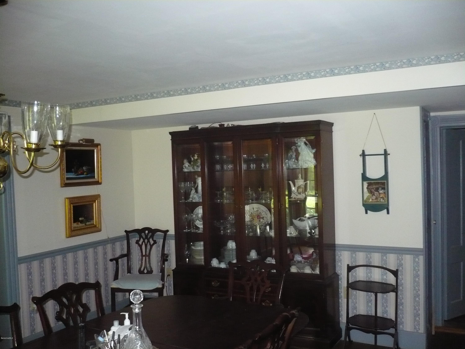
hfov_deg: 52.6
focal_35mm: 35
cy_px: 174
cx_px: 232
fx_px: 470
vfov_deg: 40.7
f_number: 2.8
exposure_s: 1/30
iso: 400
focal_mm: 5.8
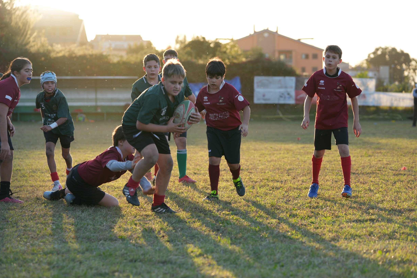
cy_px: 143
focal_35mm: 109
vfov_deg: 12.6
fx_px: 1263
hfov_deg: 18.8
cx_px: 207
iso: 160
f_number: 3.5
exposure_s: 1/320
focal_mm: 104
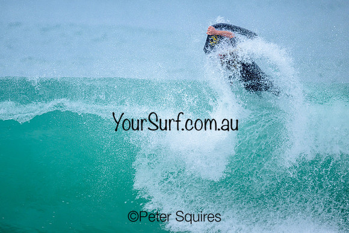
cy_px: 113
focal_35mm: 827
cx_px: 169
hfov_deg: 2.5
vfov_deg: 1.7
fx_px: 8022
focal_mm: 800
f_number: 6.3
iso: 720
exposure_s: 1/2000
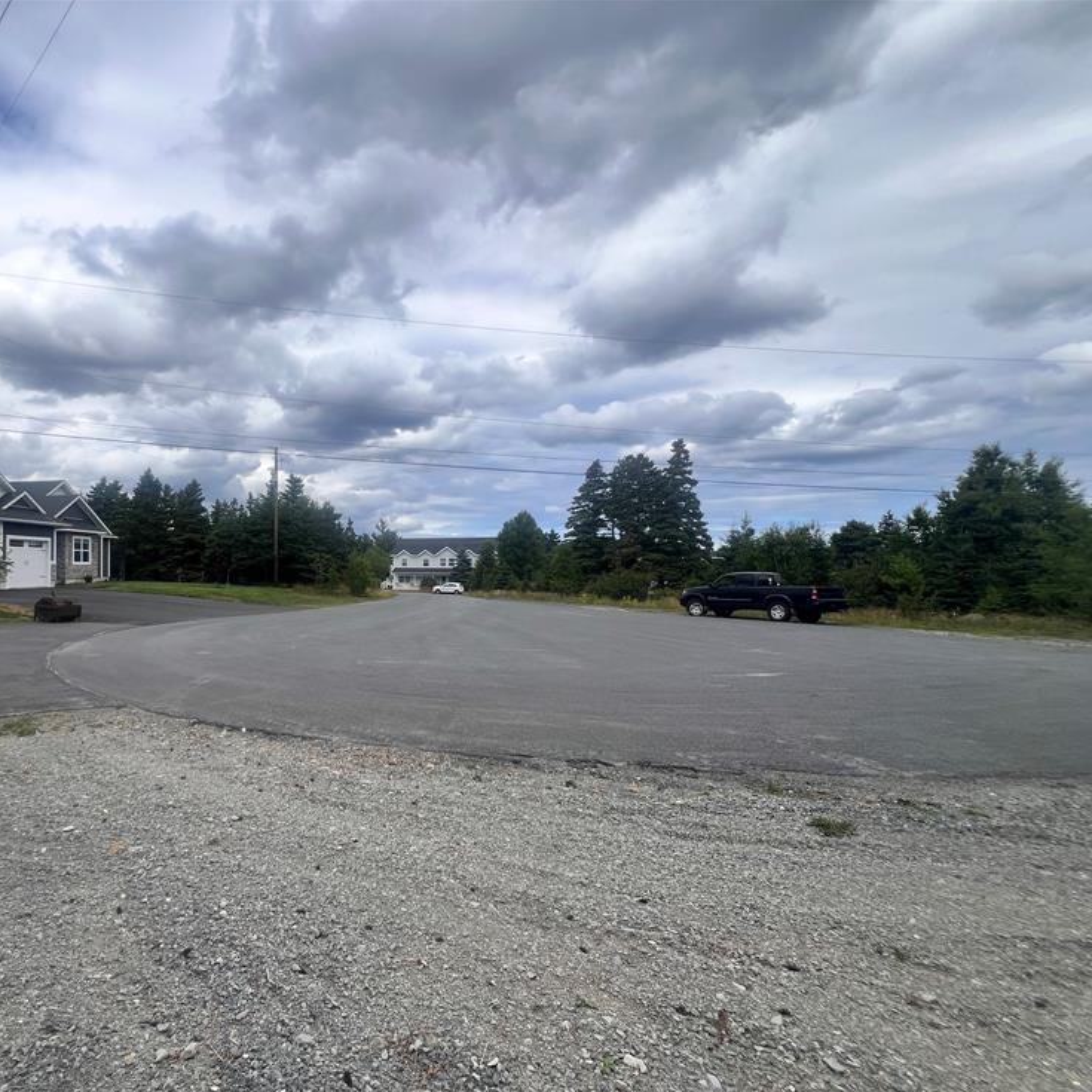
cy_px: 569
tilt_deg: +0.3
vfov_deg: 87.4
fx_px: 571
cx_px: 355
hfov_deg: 84.1
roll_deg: -0.1
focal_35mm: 16
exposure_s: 1/2053
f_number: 1.8
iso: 32
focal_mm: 1.57
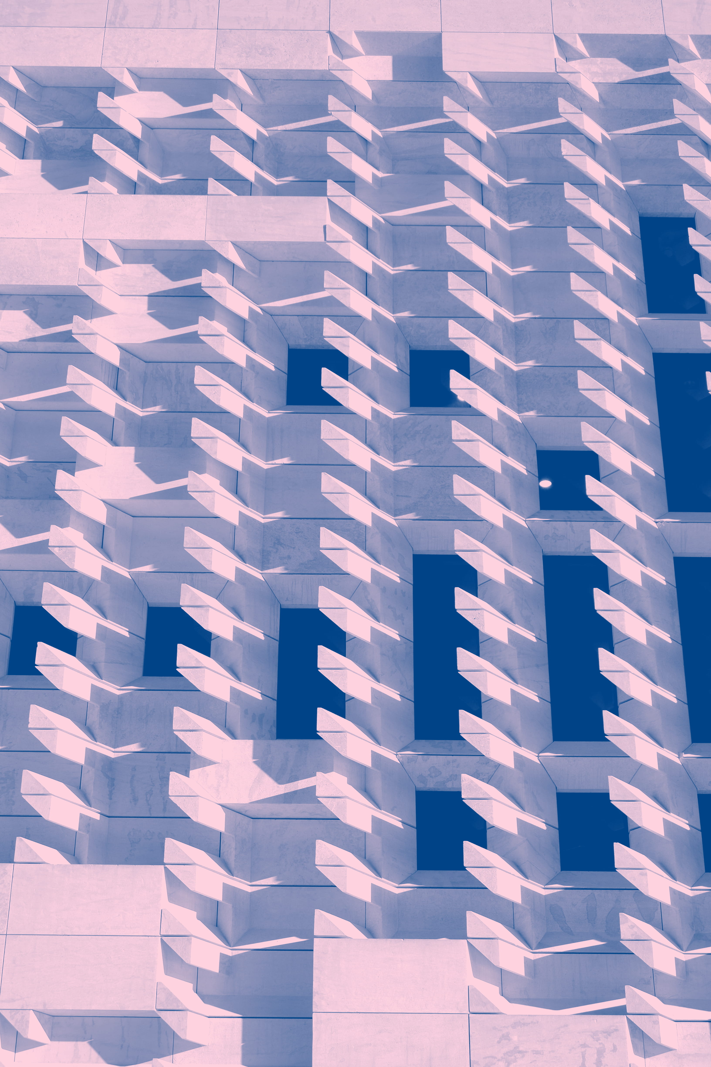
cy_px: 534
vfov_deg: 31.9
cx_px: 356
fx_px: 1866
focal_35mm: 63
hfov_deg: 21.6
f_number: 7.1
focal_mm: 41.8
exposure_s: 1/350
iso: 200
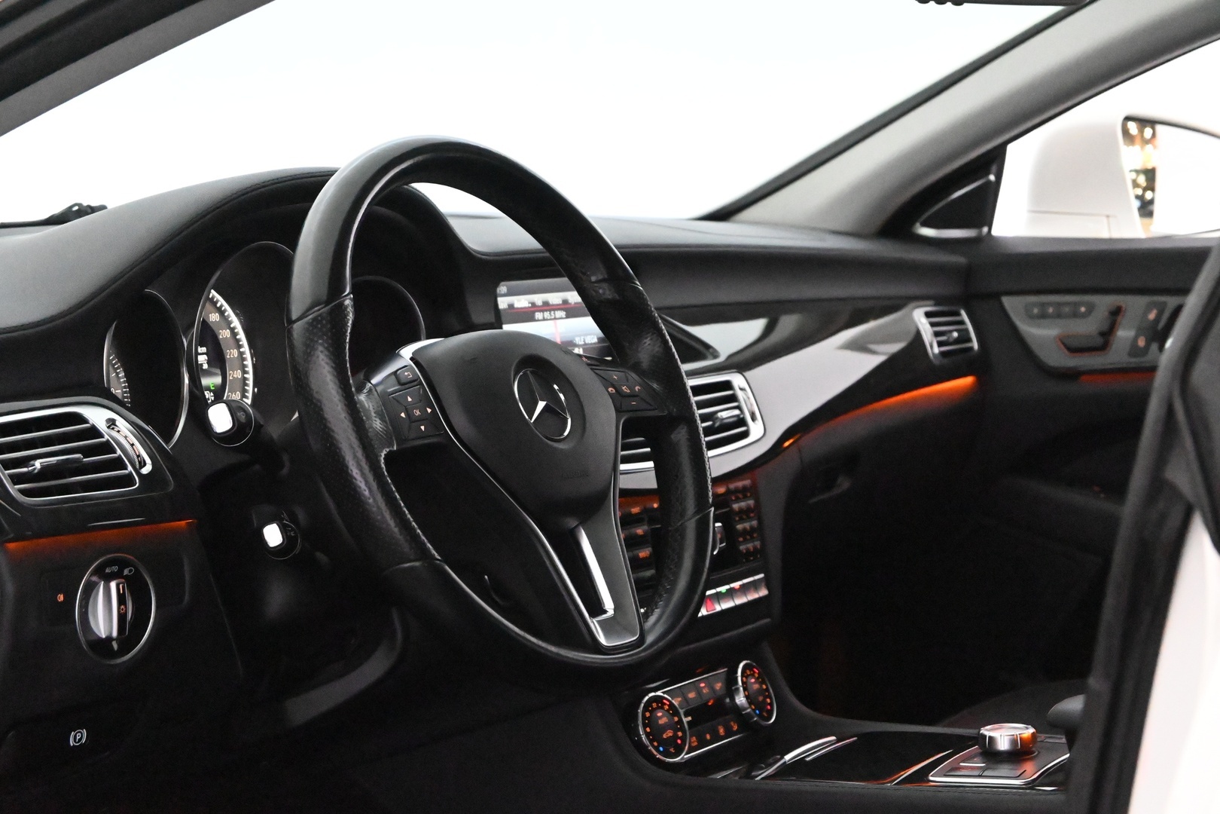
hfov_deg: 27.0
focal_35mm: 75
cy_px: 407
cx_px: 610
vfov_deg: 18.2
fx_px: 2541
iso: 18000
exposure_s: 1/80
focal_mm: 50
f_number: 6.3
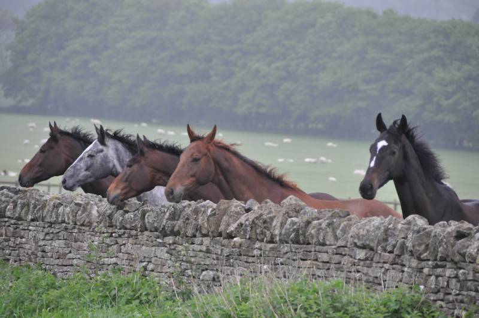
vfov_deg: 4.6
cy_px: 159
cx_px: 240
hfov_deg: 6.9
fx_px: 3986
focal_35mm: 300
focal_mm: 200
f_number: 5.6
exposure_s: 1/125
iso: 800
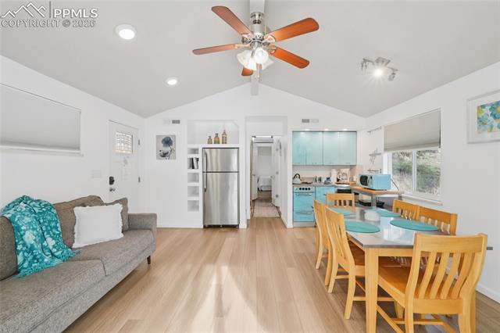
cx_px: 250
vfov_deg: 77.3
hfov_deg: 100.4
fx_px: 208
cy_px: 166
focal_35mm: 15
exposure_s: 1/20
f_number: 8
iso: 800
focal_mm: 10
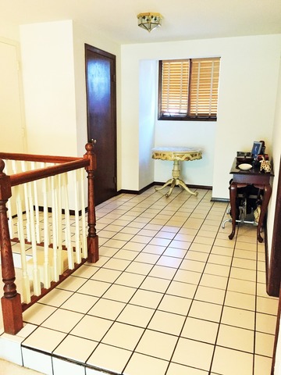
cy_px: 188
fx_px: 314
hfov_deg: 48.2
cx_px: 140
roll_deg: -0.1
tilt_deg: -12.5
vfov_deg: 61.7
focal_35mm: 29
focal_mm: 4.15
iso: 250
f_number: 2.2
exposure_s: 1/17
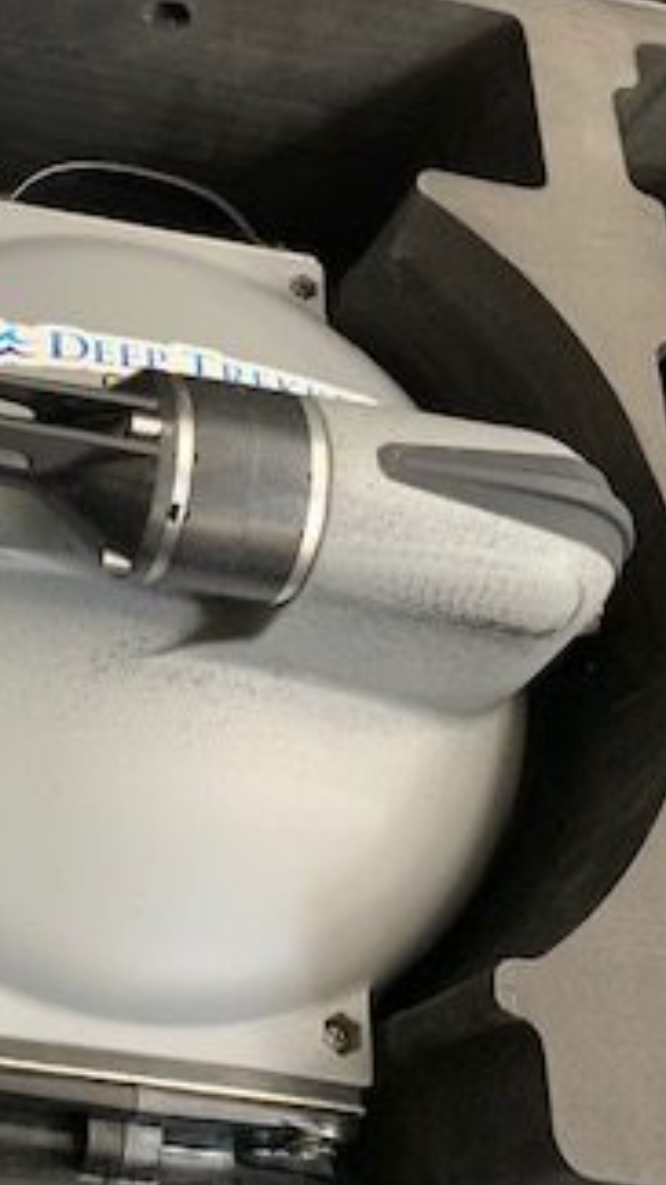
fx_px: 1760
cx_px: -91
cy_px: 219
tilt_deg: -53.6
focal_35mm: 56
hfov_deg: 20.3
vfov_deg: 35.9
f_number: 1.8
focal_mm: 4.25
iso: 125
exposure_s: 1/60
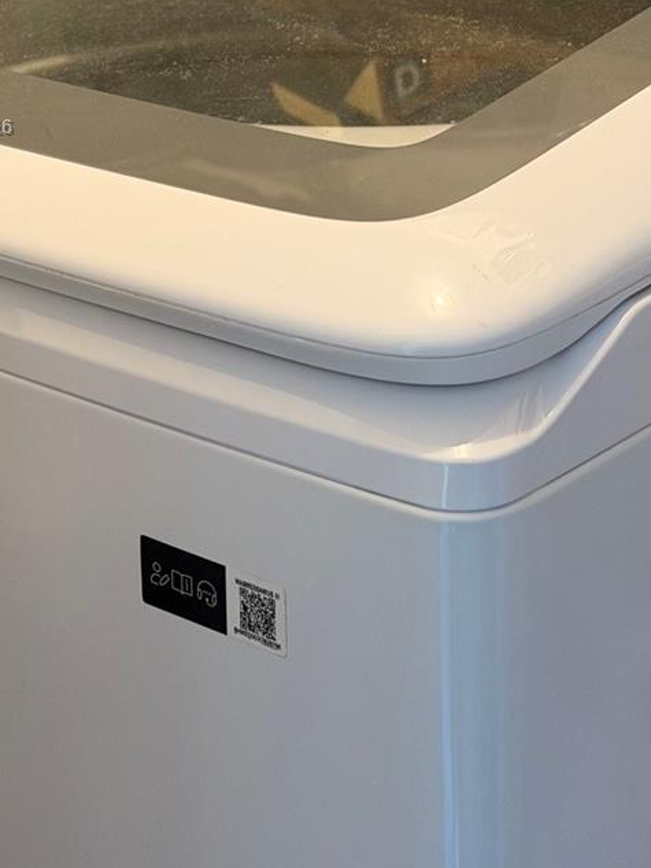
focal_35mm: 91
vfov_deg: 21.2
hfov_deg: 16.2
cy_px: 129
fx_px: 2281
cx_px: 376
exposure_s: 1/40
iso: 200
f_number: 1.78
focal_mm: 6.76
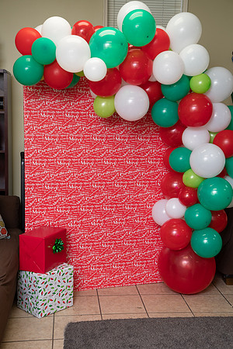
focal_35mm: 49
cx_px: 116
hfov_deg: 27.5
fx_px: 476
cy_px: 174
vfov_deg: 40.3
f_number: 5
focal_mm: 49
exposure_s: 1/80
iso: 400
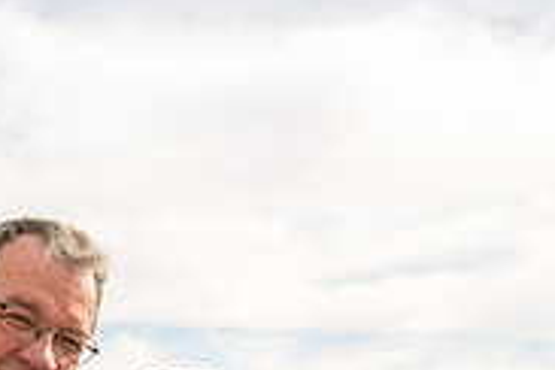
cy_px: 478
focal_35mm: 76
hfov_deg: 25.7
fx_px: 1172
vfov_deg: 16.9
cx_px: 36
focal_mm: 24
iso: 200
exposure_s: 1/3200
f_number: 2.8
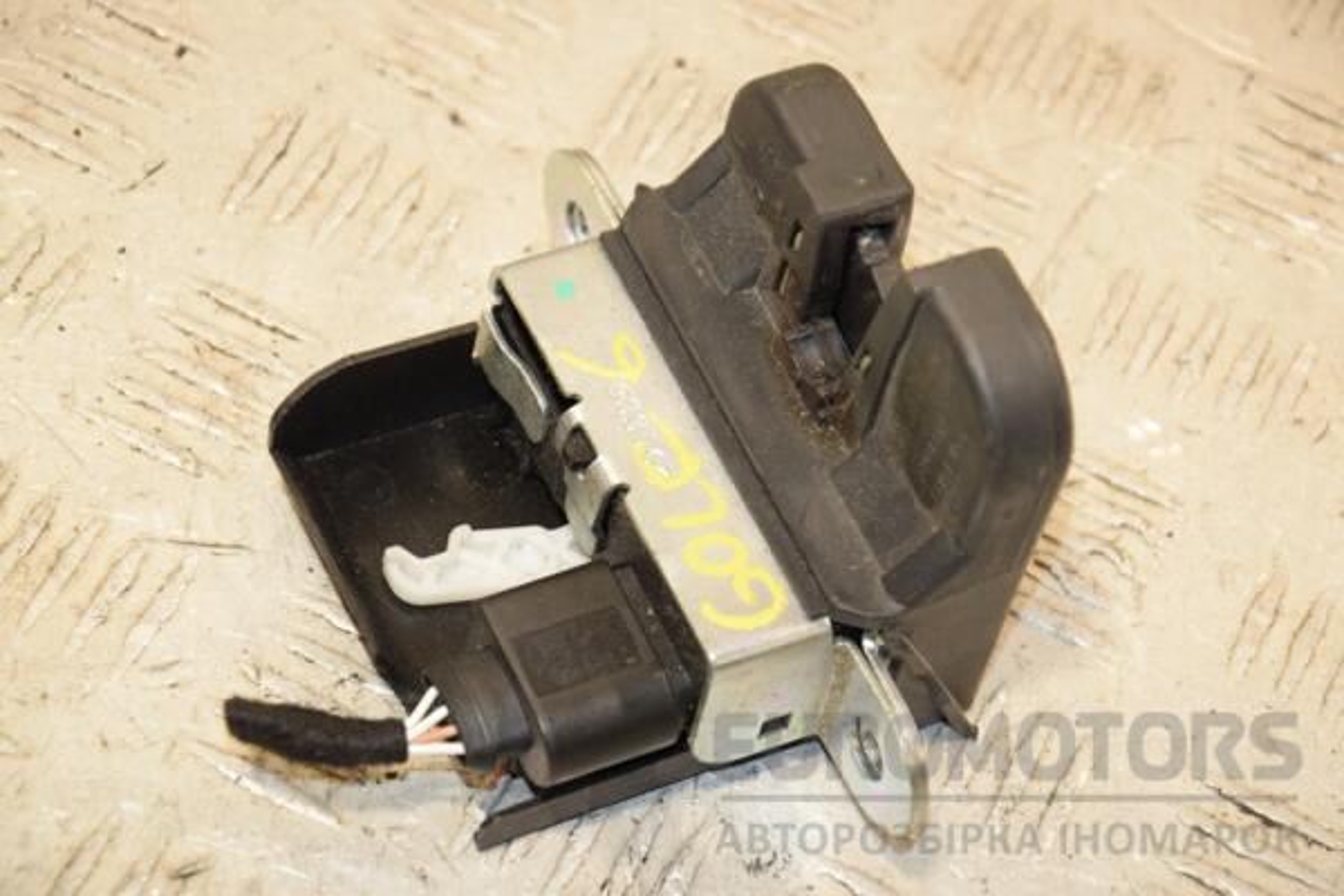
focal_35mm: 135
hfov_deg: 15.2
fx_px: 5040
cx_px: 672
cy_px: 448
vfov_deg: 10.2
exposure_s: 1/200
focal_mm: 90
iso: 800
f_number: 6.3
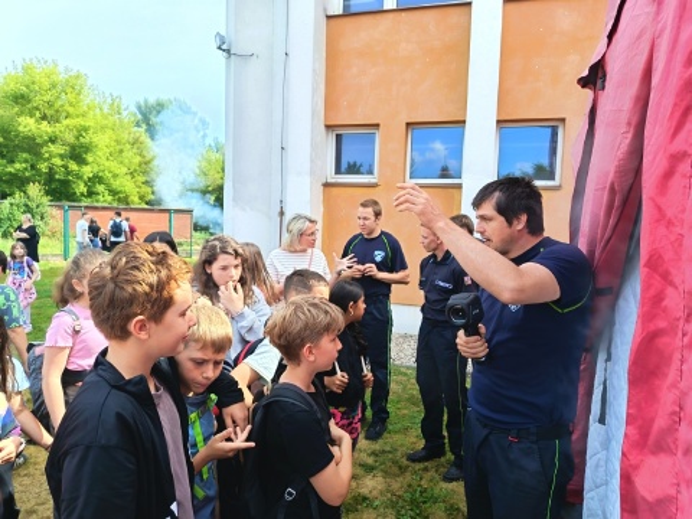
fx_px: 480
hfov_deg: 71.6
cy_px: 260
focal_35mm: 24
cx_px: 346
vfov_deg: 56.8
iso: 100
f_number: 1.75
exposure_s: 1/191
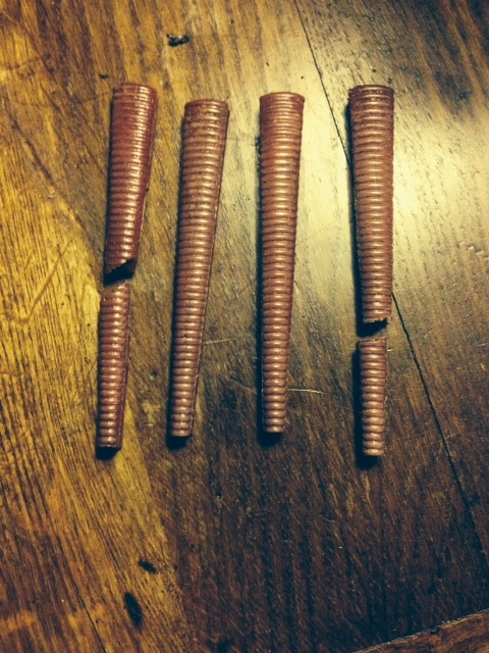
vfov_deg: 55.4
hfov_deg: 42.9
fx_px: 622
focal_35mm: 33
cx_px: 244
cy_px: 326
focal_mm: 4.12
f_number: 2.4
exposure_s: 1/20
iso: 400
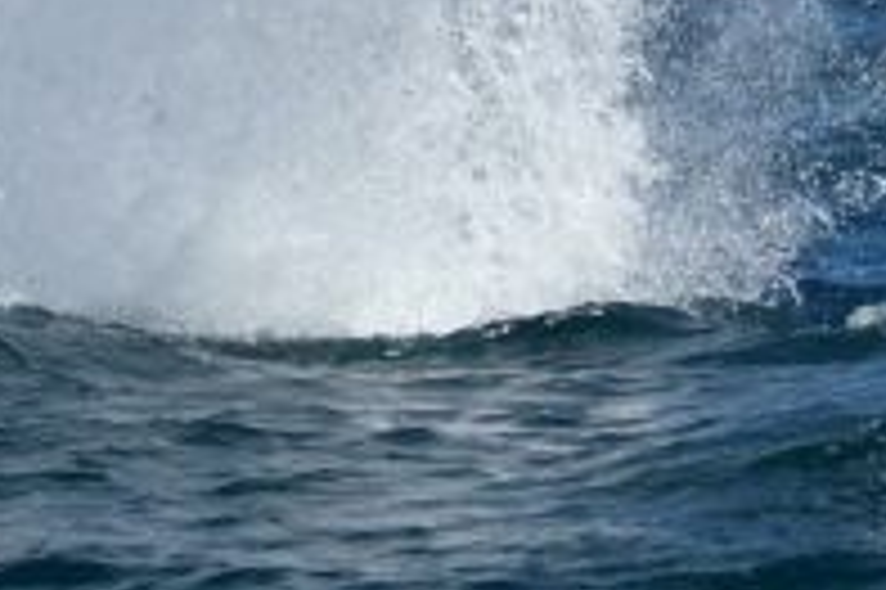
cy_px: -295
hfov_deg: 3.9
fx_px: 13008
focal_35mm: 529
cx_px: 40
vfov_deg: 2.6
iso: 450
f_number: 5
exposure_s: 1/8000
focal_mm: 130
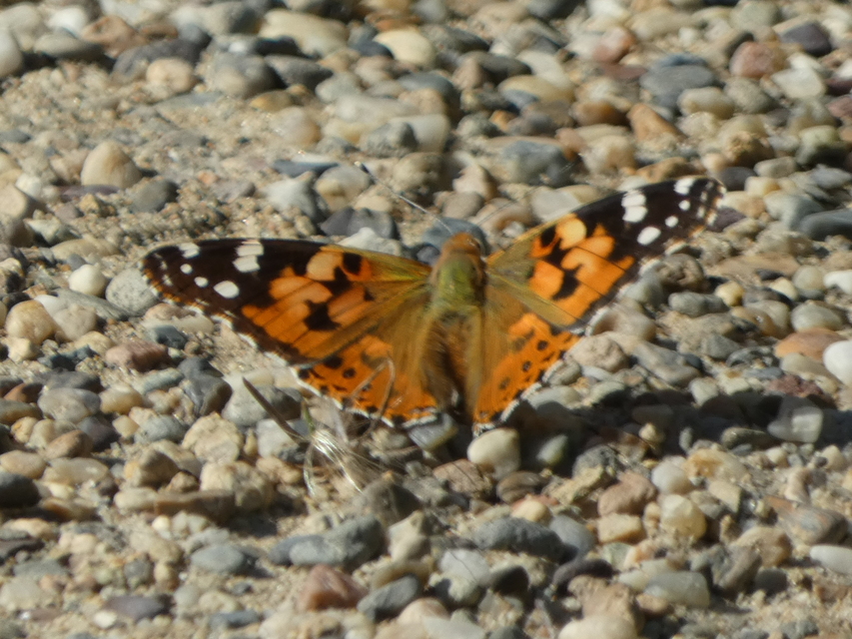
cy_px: 320
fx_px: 29540
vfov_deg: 1.2
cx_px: 426
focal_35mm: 1200
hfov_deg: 1.7
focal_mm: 215
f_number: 5.9
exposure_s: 1/200
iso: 80
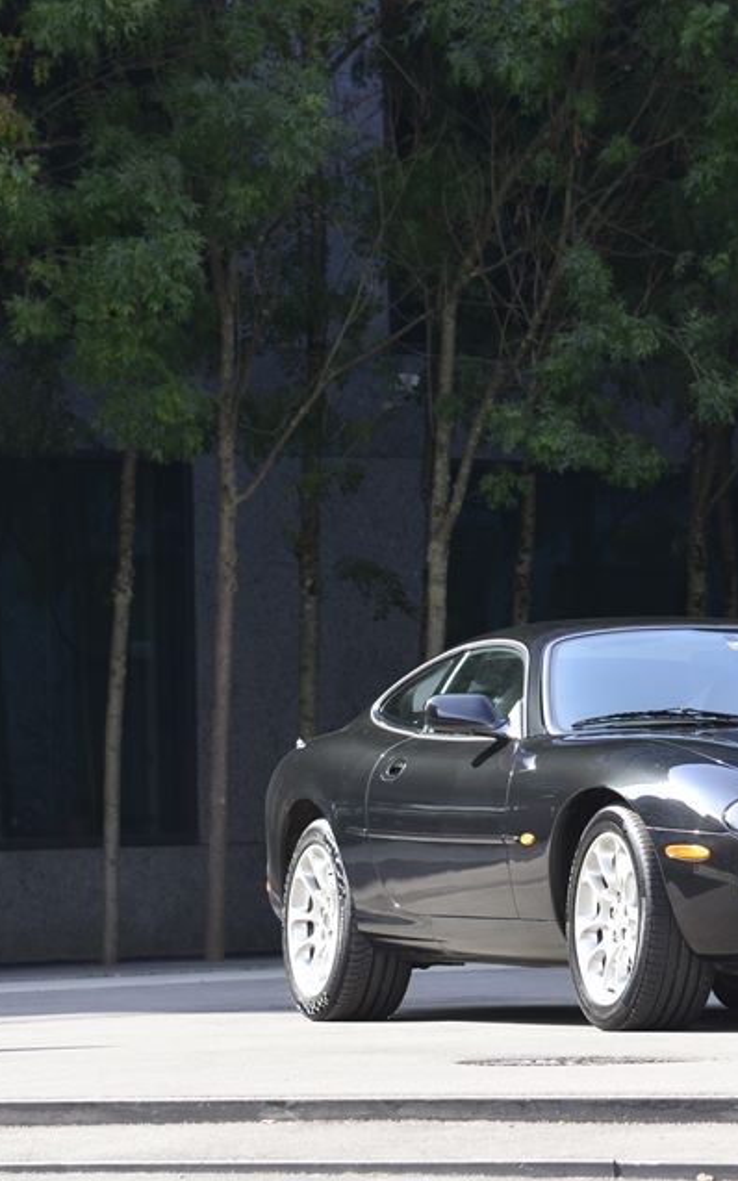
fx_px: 5923
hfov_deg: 7.1
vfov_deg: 11.4
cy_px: 591
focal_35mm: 184
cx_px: 697
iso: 250
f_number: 6.3
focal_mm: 120
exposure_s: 1/200
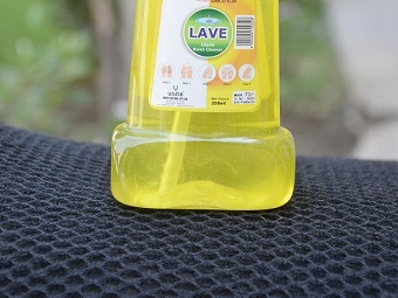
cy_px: 28
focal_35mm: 136
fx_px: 1564
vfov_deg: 10.8
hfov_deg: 14.5
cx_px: 200
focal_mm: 62
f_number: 6.3
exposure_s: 1/160
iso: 320
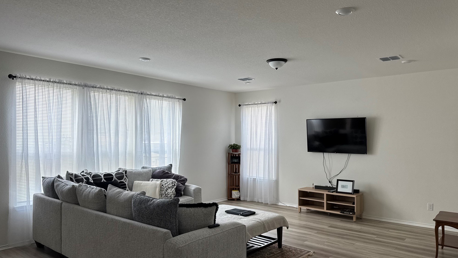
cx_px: 234
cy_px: 136
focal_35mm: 27
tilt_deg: -0.7
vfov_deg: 42.9
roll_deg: -0.3
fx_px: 328
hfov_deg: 69.8
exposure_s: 1/120
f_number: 1.78
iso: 100
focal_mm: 6.76
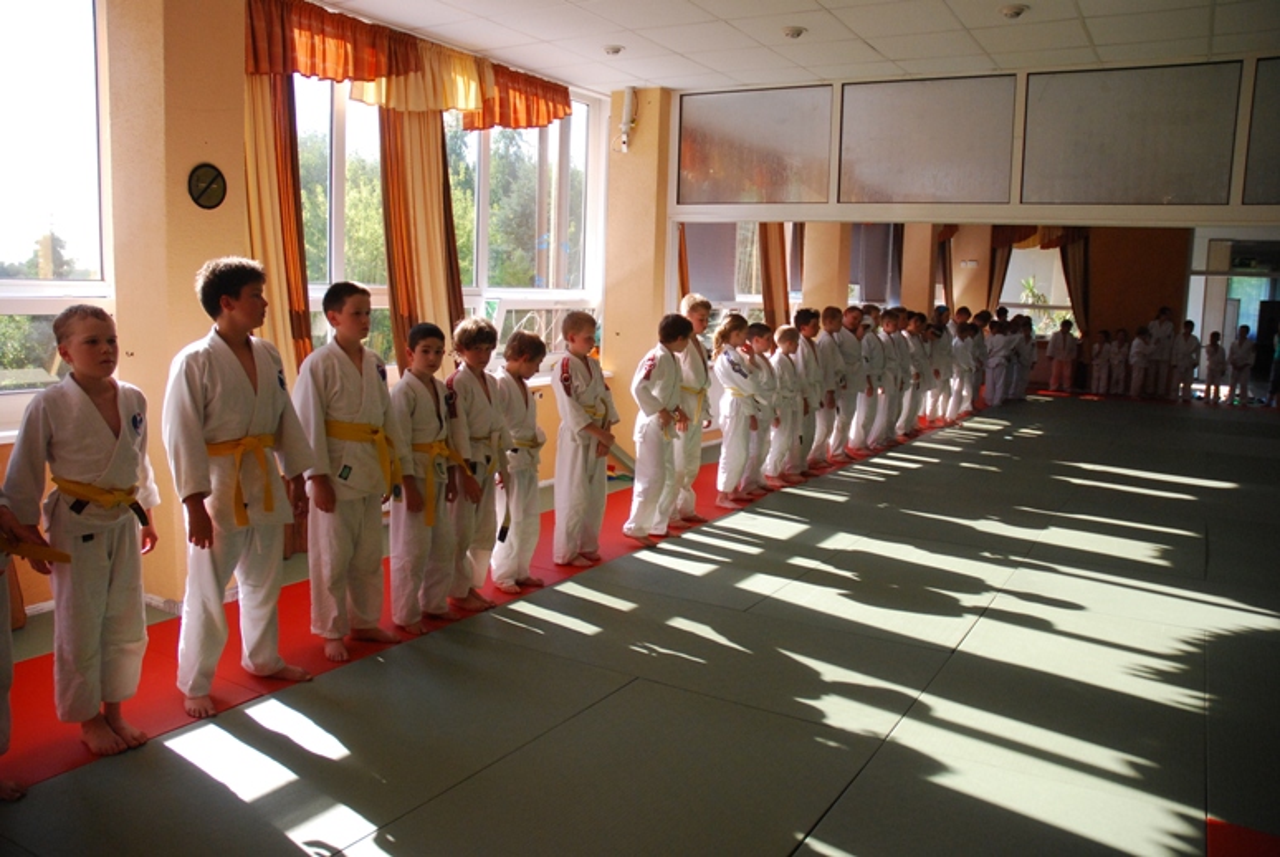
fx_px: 961
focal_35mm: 27
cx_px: 640
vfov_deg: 48.0
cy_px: 428
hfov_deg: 67.3
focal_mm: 18
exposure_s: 1/250
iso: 800
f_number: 3.5
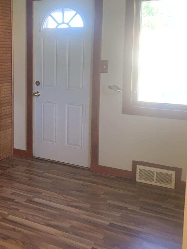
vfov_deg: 41.7
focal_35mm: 45
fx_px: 324
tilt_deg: -8.0
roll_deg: +0.8
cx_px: 32
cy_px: 92
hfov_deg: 31.2
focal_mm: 4.25
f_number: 1.8
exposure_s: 1/60
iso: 160
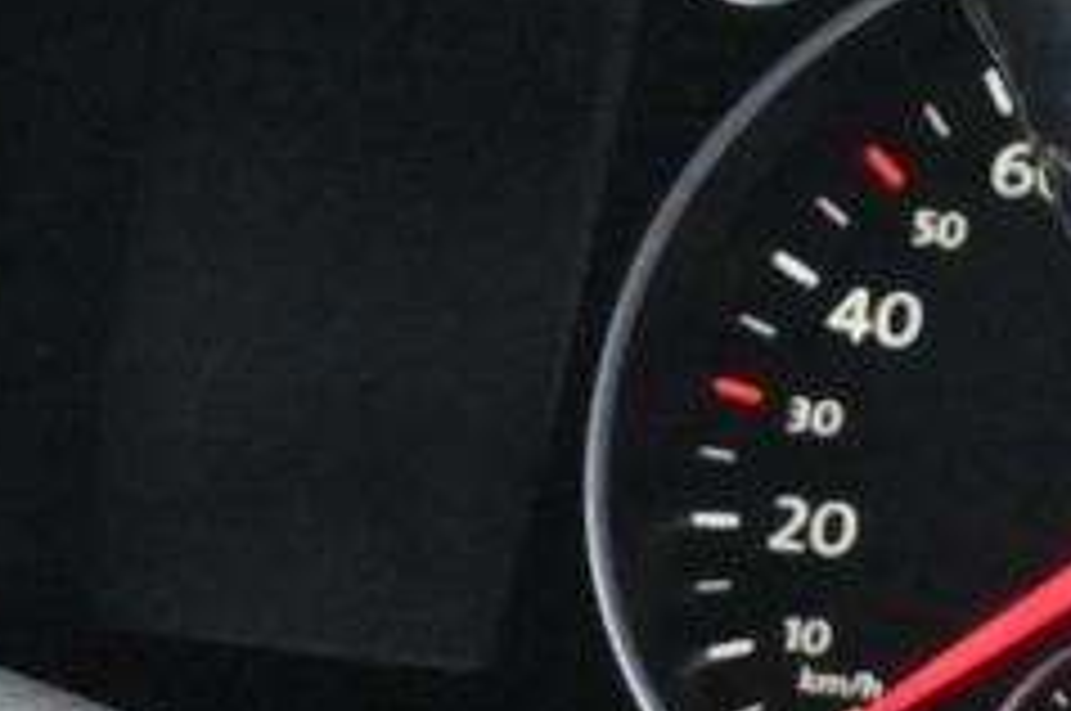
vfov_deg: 4.6
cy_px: 1292
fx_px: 8806
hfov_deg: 6.9
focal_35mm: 296
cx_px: -531
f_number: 4.8
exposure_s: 1/50
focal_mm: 29
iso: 6400
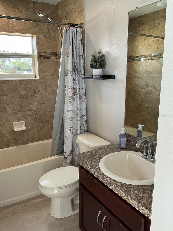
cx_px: 86
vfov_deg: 61.7
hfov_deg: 48.2
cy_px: 116
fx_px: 193
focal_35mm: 29
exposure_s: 1/120
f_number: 1.8
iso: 50
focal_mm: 3
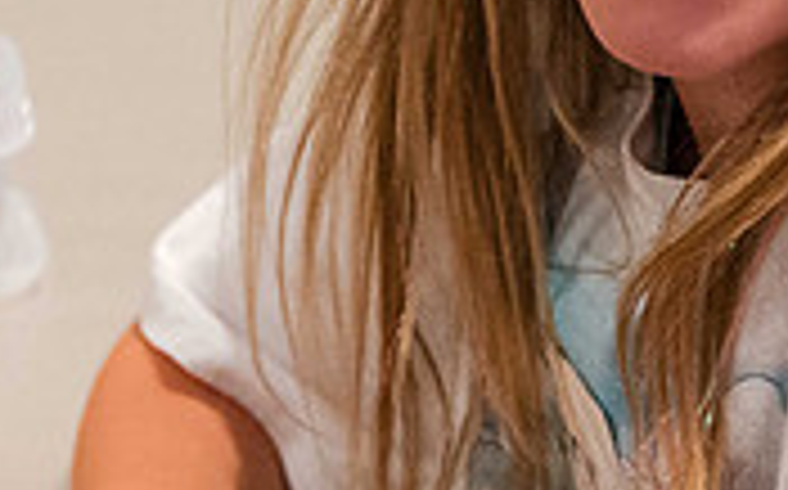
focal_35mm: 298
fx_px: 6394
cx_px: 753
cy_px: -72
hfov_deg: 7.0
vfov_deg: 4.4
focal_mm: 85
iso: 6400
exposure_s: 1/160
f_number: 6.3
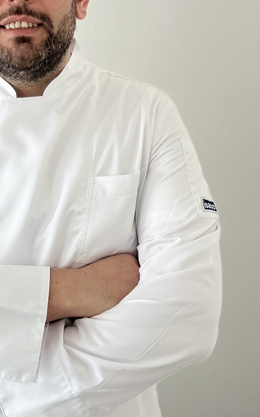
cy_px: 122
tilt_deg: -1.0
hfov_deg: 24.6
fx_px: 579
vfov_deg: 38.9
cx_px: 29
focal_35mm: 51
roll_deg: +0.6
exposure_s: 1/68
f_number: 1.5
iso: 125
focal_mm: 5.7
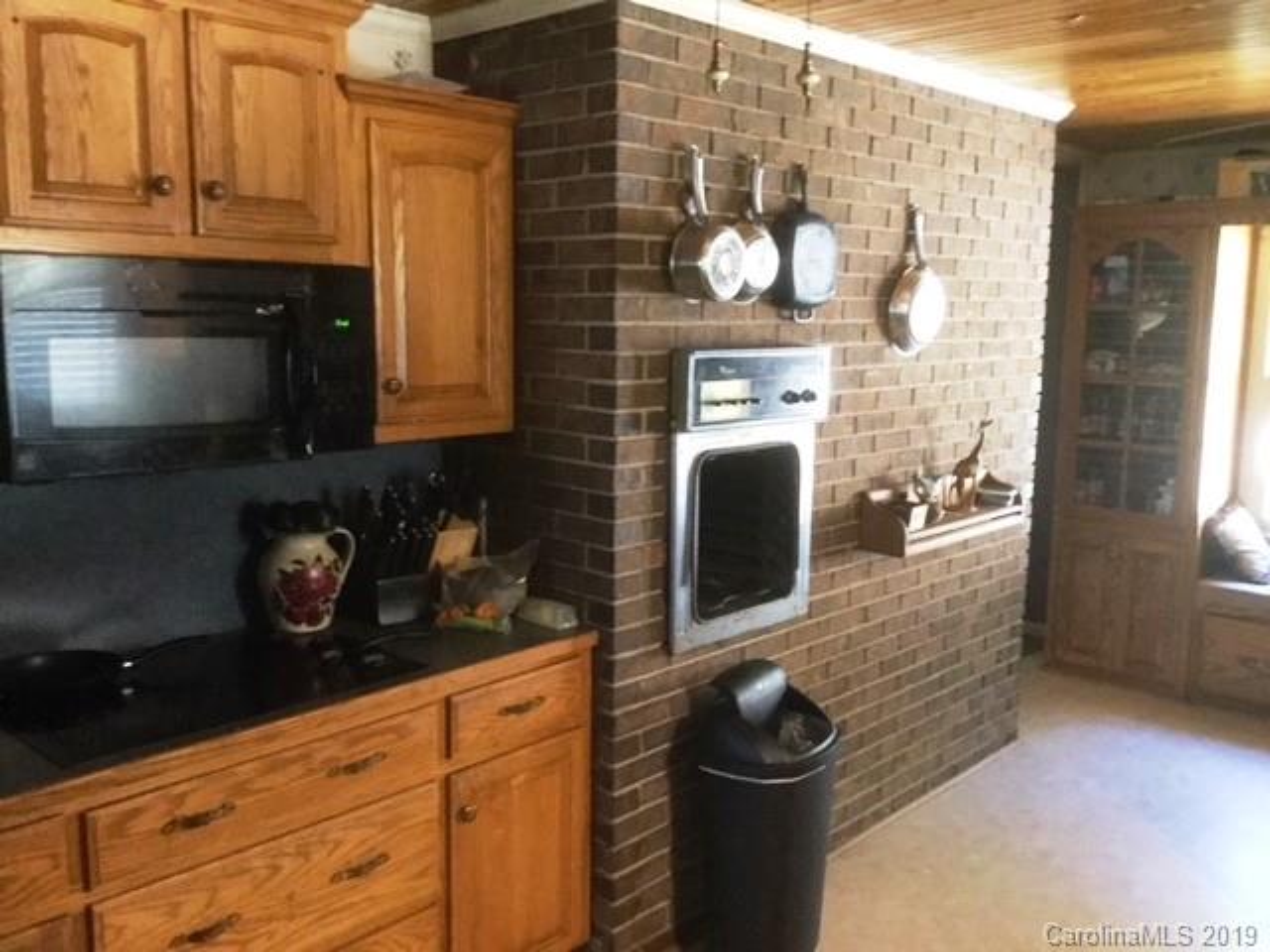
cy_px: 476
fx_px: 1137
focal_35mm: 31
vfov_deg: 45.4
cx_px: 635
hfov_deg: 58.4
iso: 250
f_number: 2.4
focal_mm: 3.3
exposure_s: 1/15
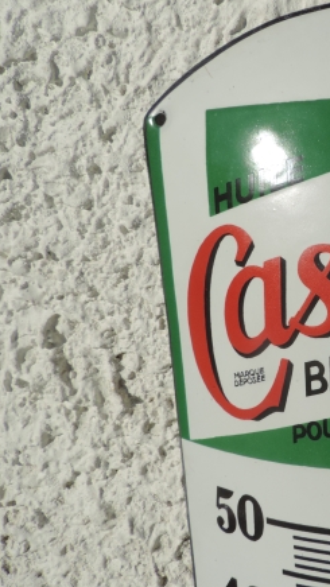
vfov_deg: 55.3
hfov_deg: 29.0
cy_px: 287
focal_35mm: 36
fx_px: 560
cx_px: 381
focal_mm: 4.3
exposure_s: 1/1600
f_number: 4.2
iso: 80
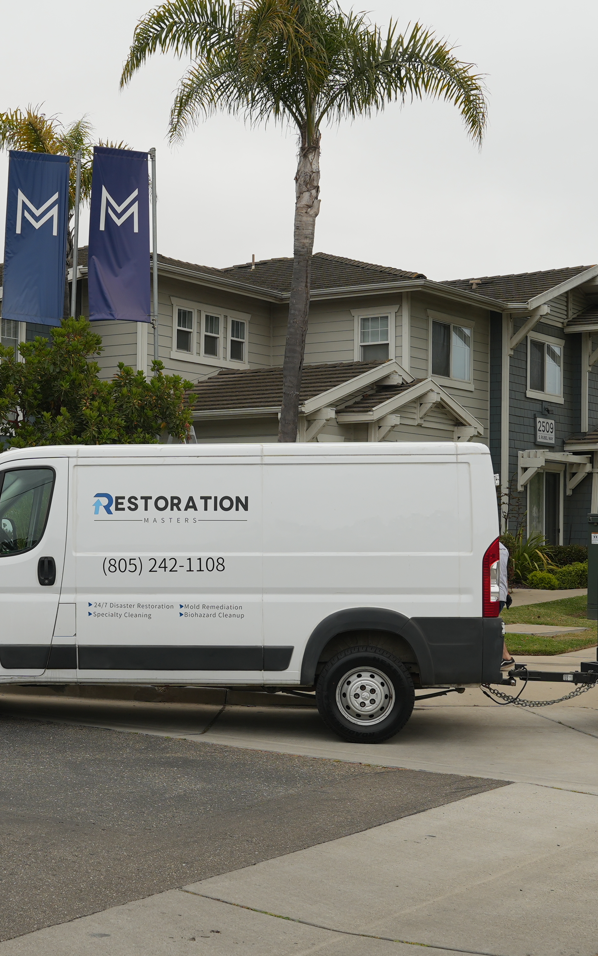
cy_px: 484
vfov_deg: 36.3
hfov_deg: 22.9
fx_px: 1460
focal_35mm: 56
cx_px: 143
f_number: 5.6
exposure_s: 1/200
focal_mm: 24
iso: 100
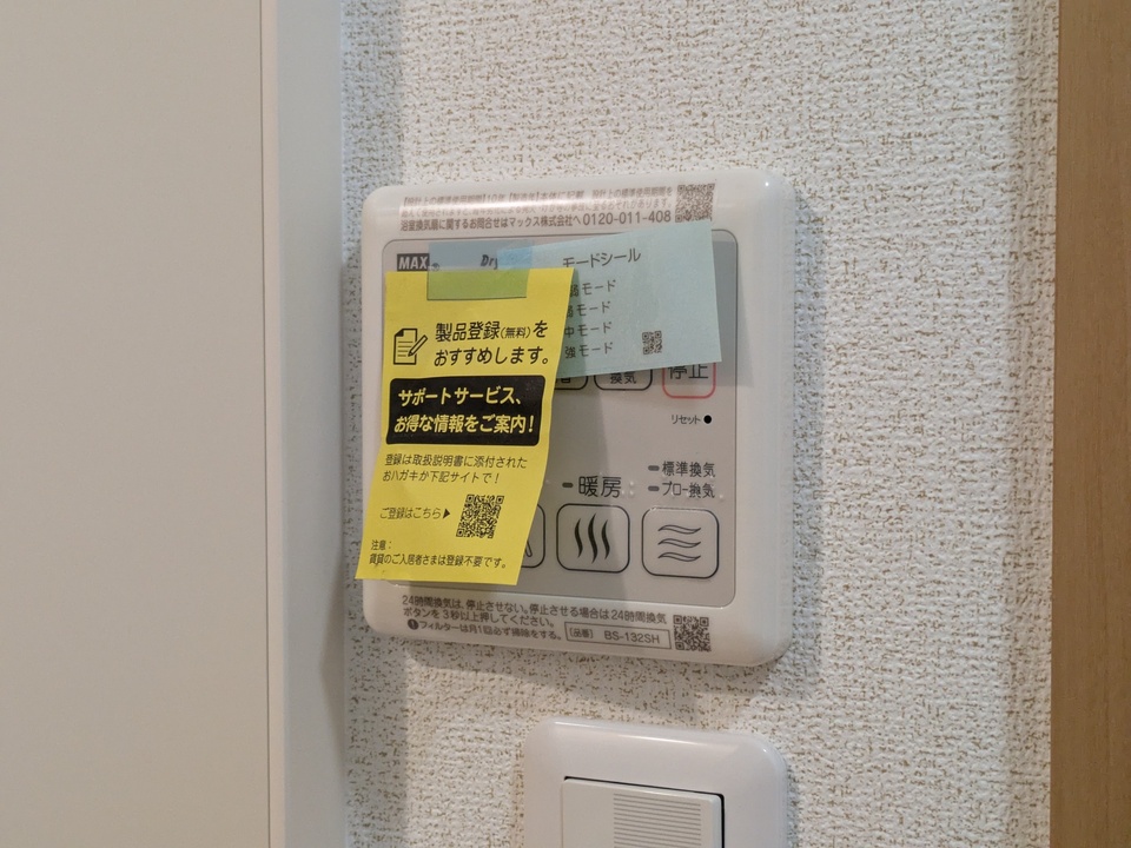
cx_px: 566
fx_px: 1666
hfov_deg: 37.5
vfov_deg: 28.6
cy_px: 424
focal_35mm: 51
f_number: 1.89
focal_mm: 5.43
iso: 559
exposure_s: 1/120
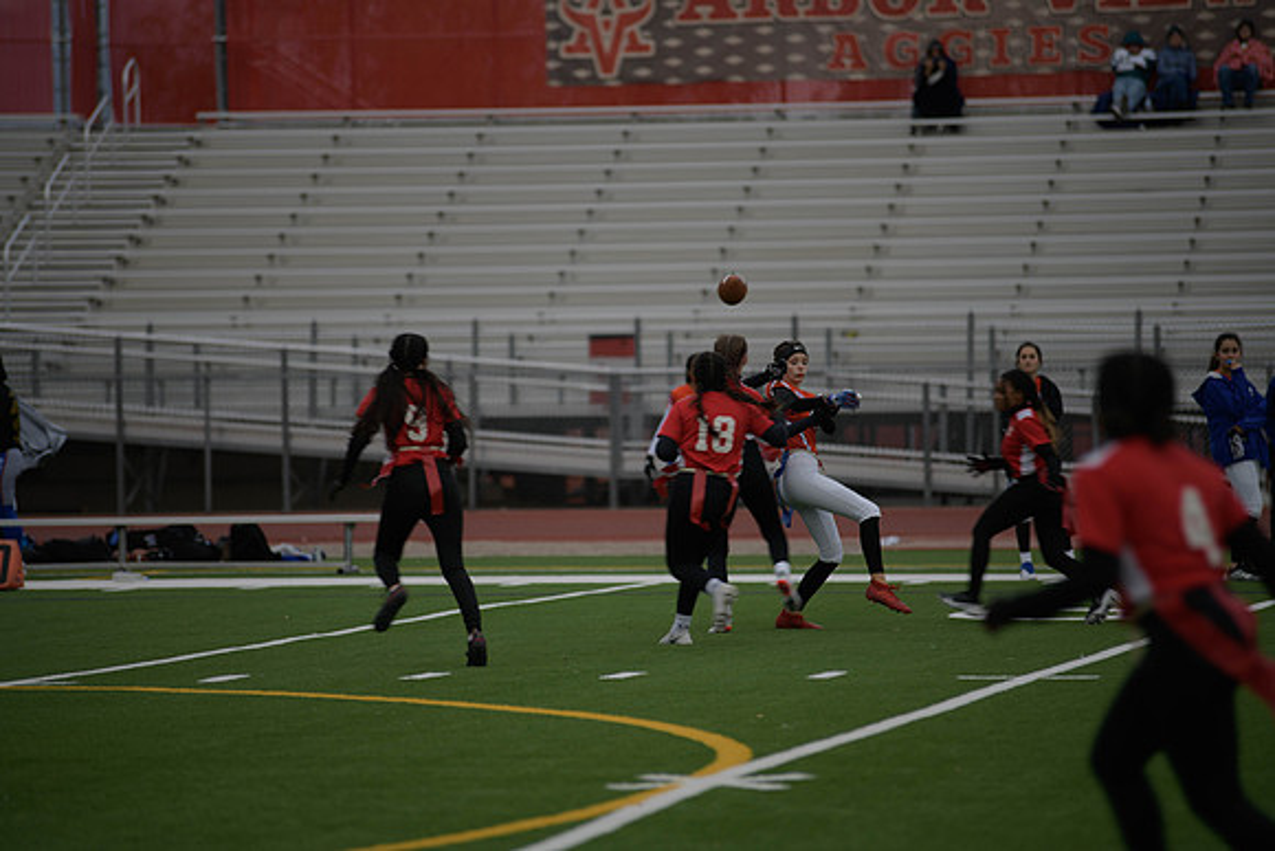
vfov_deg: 6.9
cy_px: 426
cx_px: 638
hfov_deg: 10.3
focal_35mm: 200
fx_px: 7085
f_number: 2.8
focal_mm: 200
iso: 64
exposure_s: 1/200
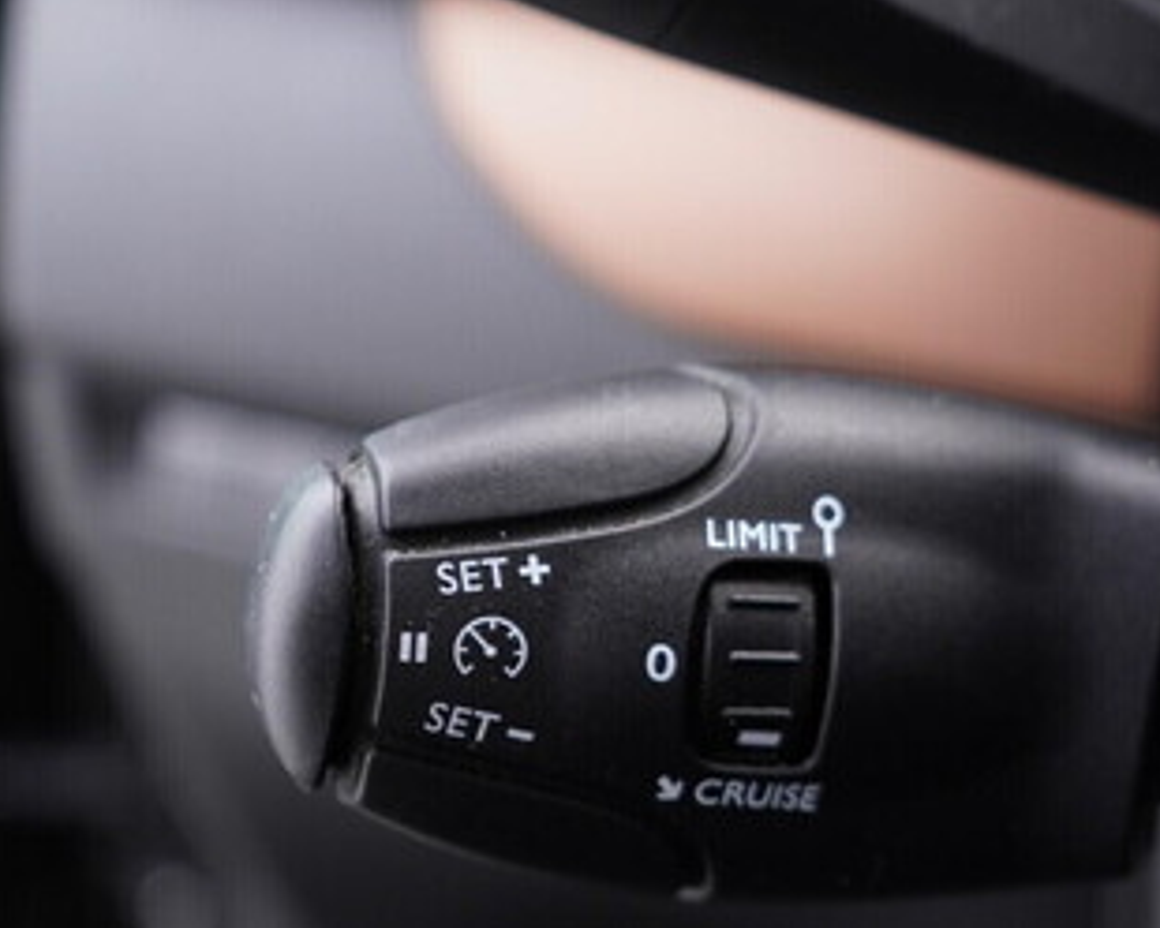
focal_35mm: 60
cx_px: 711
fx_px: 2060
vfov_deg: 25.3
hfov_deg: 31.3
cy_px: 589
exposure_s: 1/40
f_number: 2.8
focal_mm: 24
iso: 320
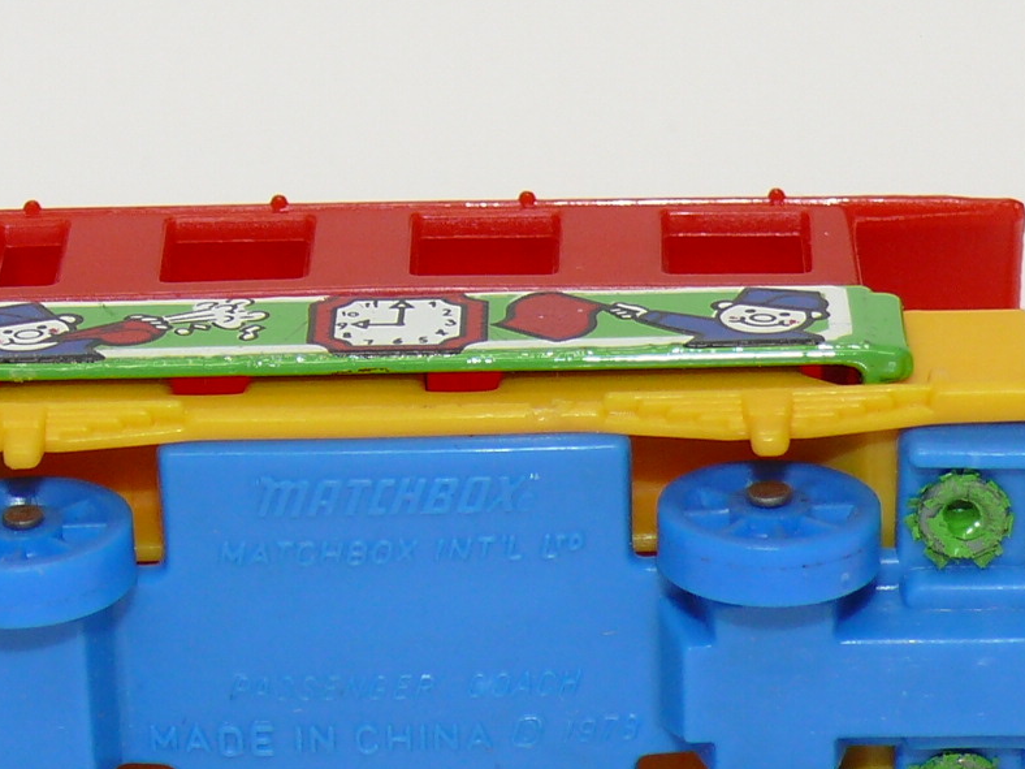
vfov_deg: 7.2
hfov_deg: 9.6
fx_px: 6129
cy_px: 398
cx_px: 431
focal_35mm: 207
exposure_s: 1/30
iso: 100
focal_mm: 13.4
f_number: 4
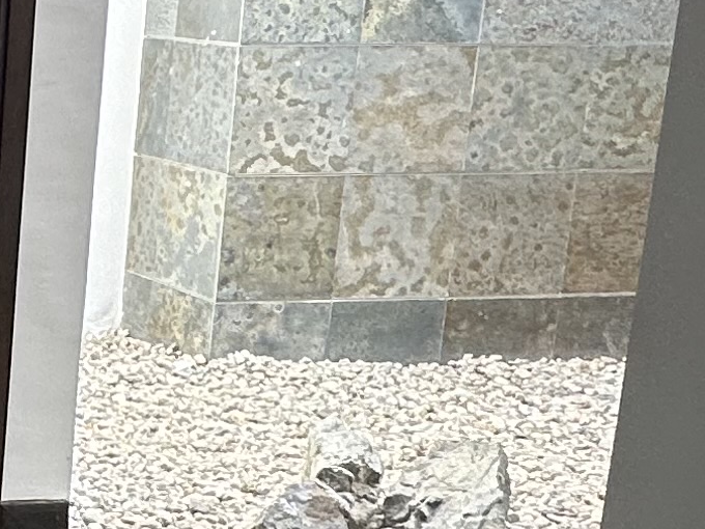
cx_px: -506
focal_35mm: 83
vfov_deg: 17.8
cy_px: 313
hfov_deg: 19.0
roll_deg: -1.2
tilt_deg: -11.4
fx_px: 1690
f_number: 2.2
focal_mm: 2.22
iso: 80
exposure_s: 1/99
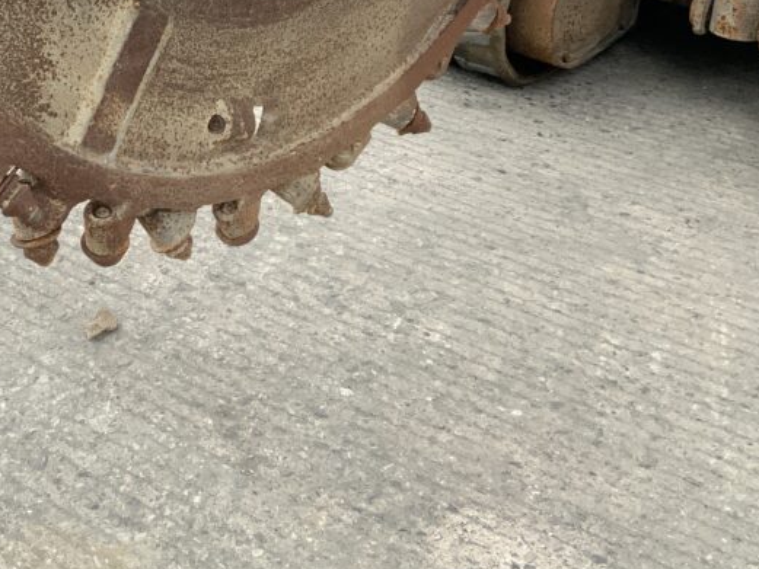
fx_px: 1250
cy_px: 74
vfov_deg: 25.0
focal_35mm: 57
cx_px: 163
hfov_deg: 32.9
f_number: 1.8
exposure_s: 1/403
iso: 16
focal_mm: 3
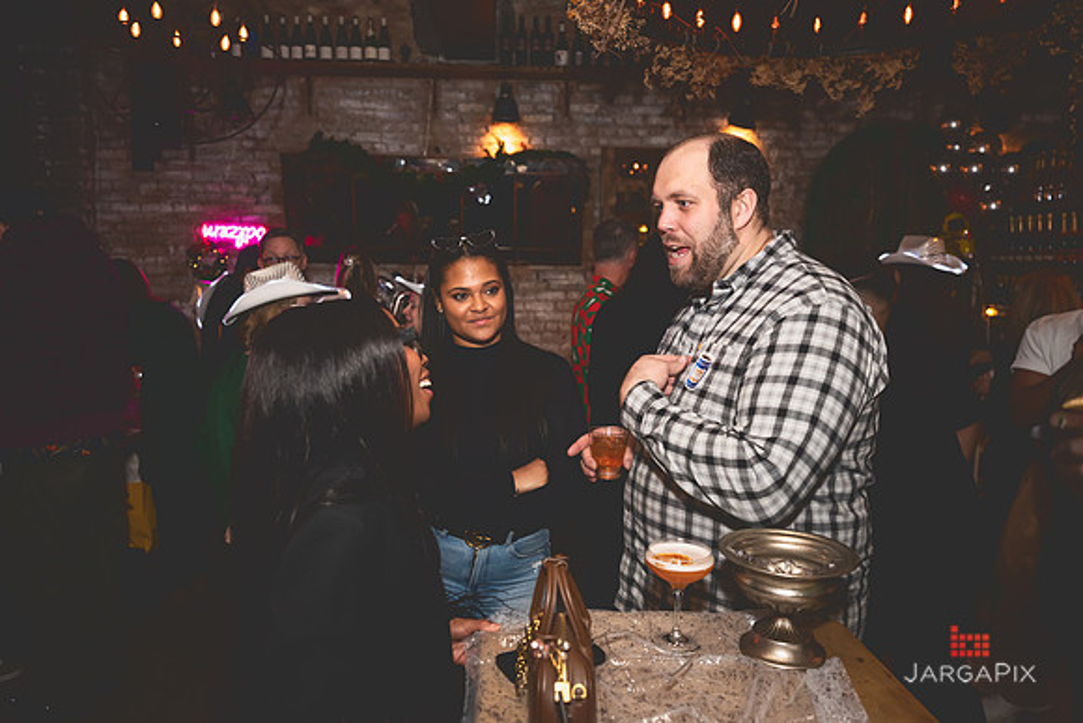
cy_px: 362
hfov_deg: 70.4
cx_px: 542
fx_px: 767
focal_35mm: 25
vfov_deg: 50.4
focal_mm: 24
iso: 1000
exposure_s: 1/100
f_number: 2.8
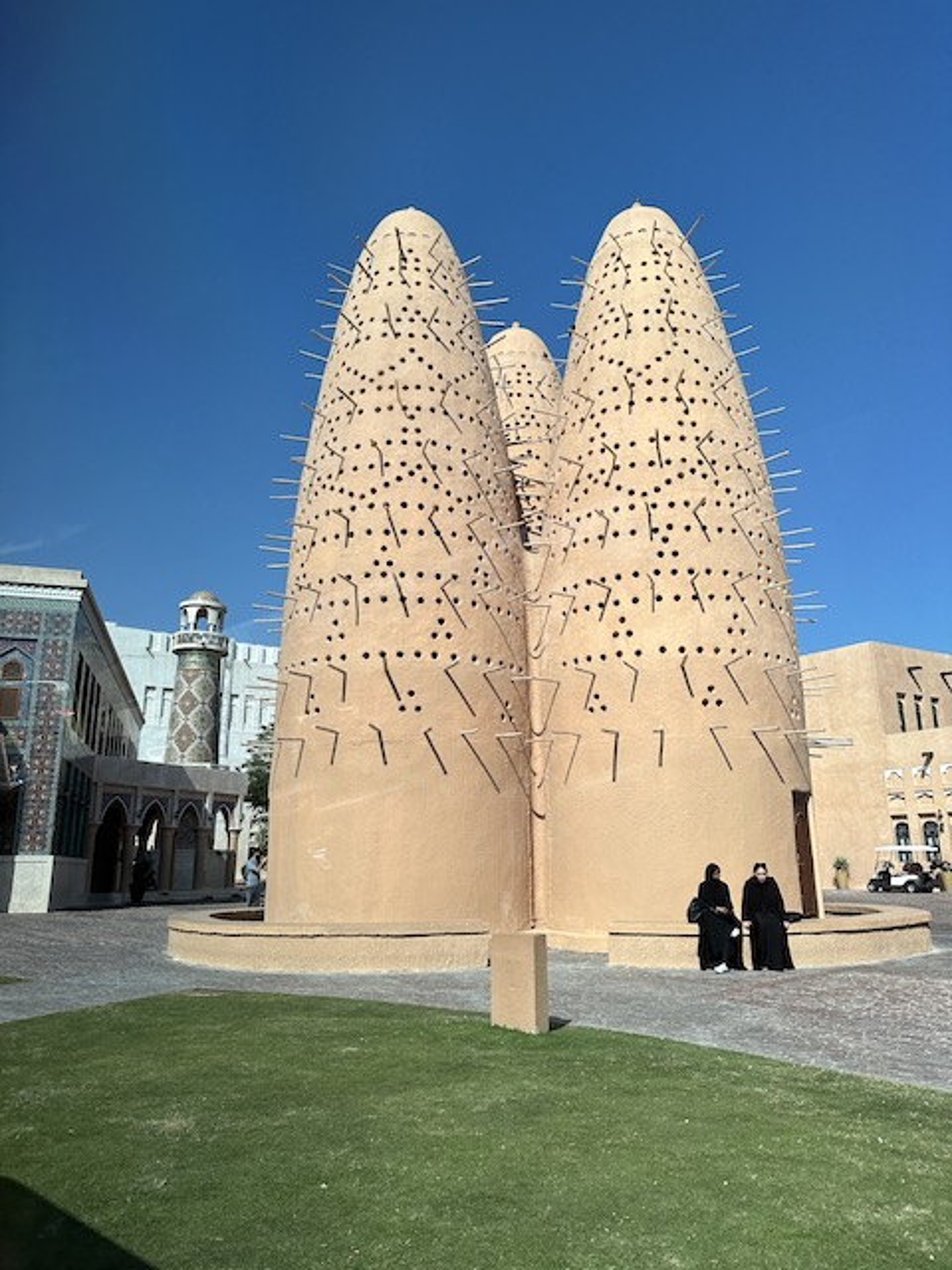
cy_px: 635
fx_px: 880
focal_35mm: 24
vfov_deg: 71.6
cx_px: 476
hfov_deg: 56.8
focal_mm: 6.86
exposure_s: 1/1321
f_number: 1.78
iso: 80
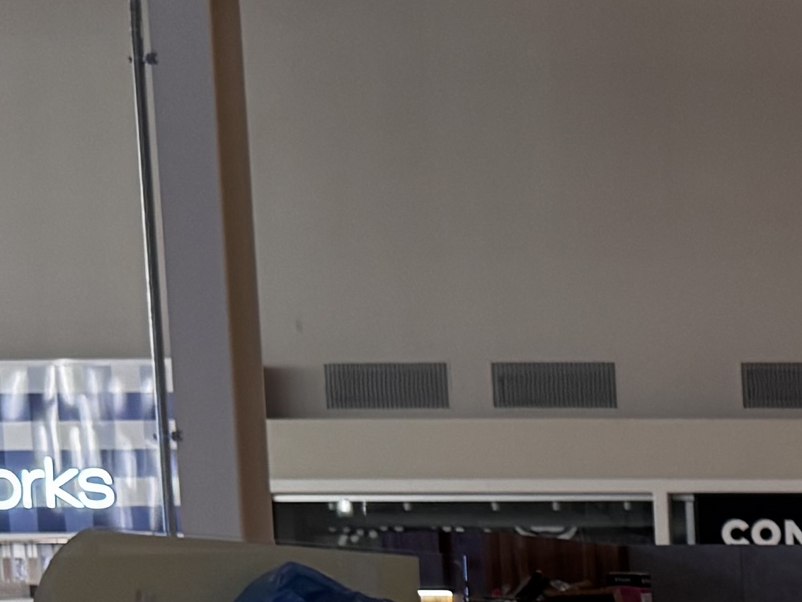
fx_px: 2804
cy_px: 1004
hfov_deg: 14.2
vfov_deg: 11.5
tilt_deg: -8.1
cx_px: 1488
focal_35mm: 121
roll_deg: +0.0
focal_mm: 6.76
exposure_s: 1/120
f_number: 1.78
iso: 200
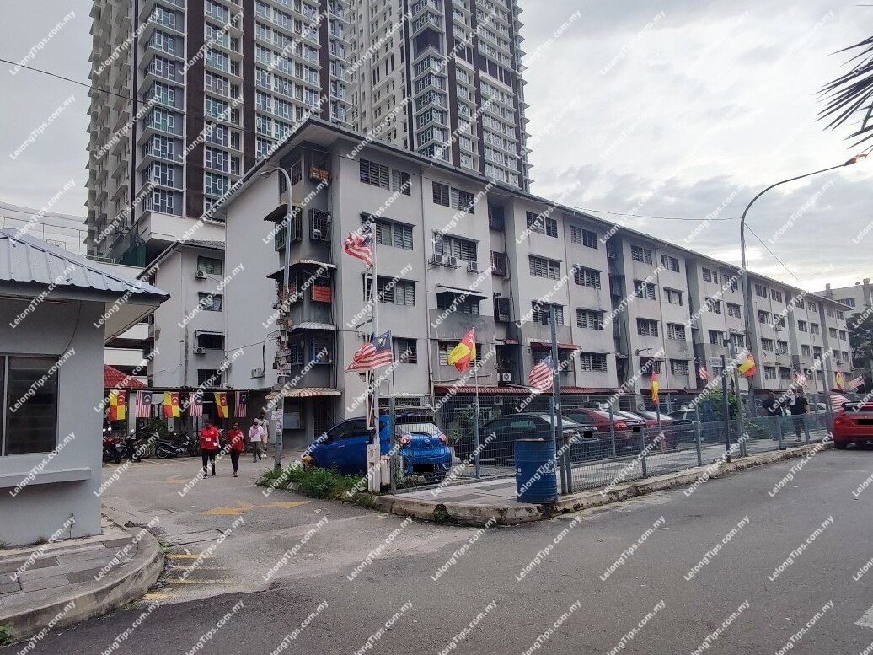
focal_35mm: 16
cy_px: 328
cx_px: 436
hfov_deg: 94.5
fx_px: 404
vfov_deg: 78.1
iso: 50
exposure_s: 1/469
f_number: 2.2
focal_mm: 1.65
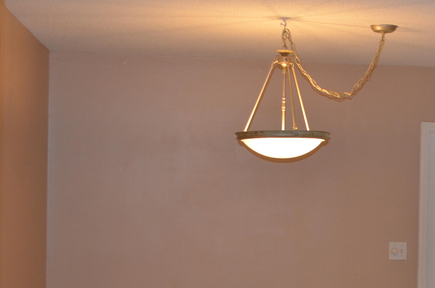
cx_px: 368
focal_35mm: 89
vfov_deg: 15.2
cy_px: 235
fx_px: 1073
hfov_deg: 22.5
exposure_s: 1/60
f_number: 4.5
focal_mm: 29
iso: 800
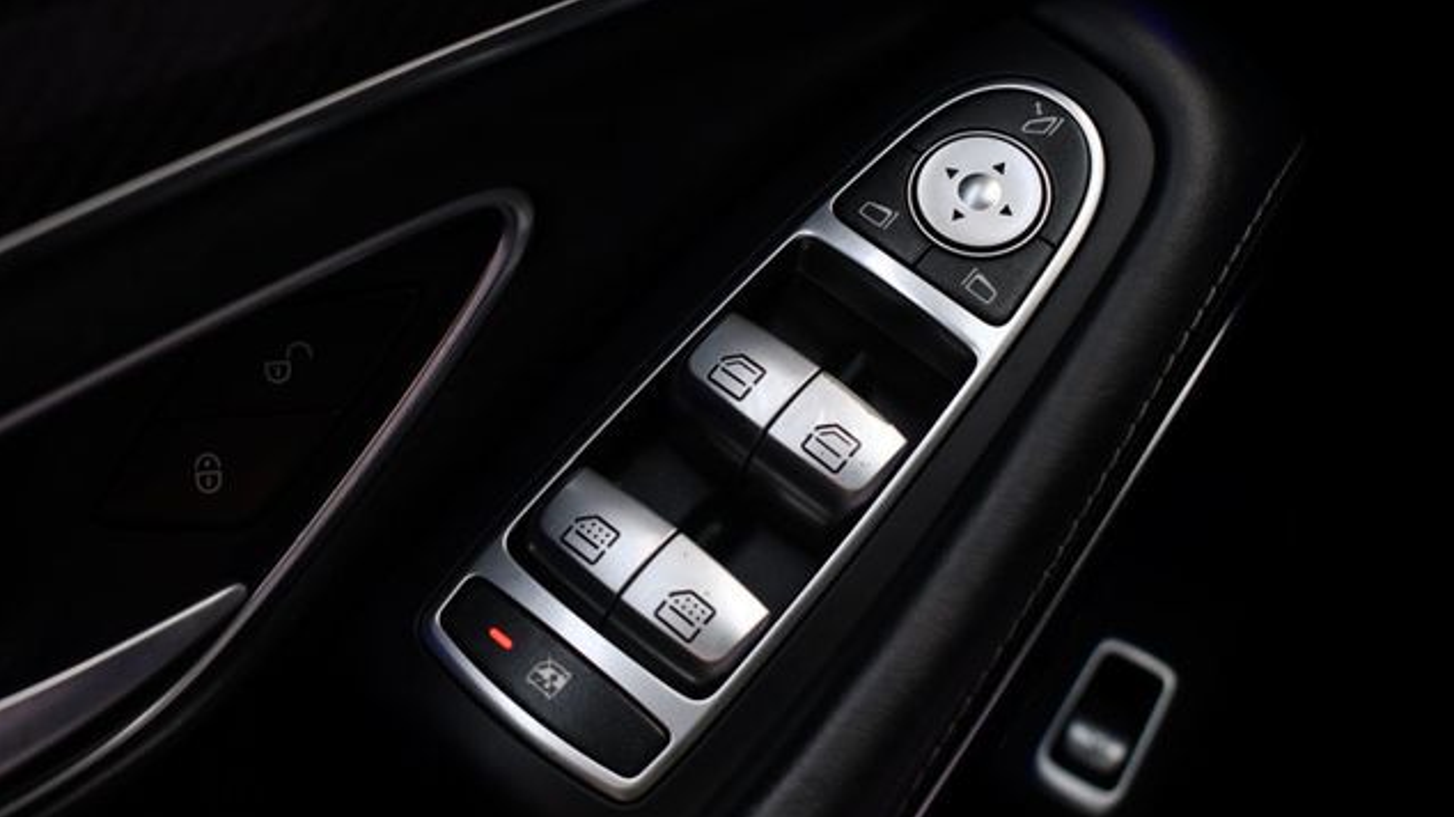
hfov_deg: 37.9
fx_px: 2120
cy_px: 411
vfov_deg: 21.8
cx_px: 732
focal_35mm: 55
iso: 200
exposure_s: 1/250
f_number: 5.6
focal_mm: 35
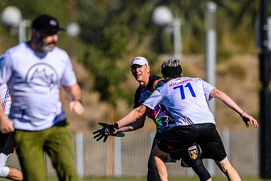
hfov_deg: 2.7
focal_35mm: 755
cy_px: 107
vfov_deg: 1.8
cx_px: 159
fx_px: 5681
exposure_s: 1/2000
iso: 100
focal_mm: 400
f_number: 3.2
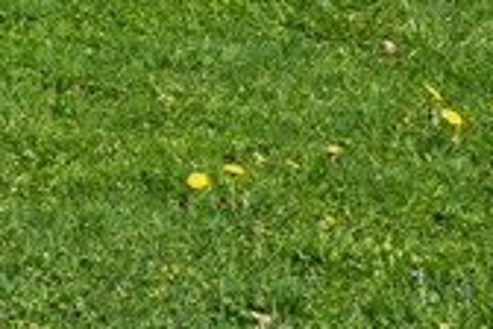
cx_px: -766
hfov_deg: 12.9
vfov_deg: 10.9
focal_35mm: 110
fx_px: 1506
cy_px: -411
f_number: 8
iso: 160
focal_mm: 17
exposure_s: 1/250
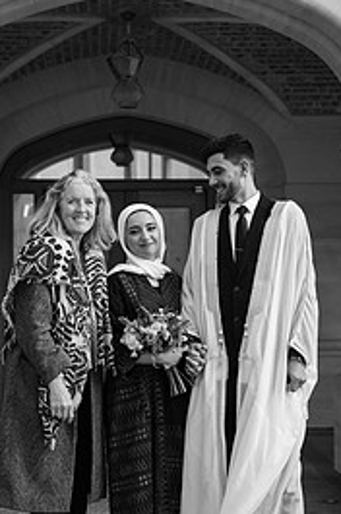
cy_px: 256
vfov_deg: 29.7
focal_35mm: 68
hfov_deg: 20.0
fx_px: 969
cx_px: 147
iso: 200
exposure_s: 1/500
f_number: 3.2
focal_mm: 40
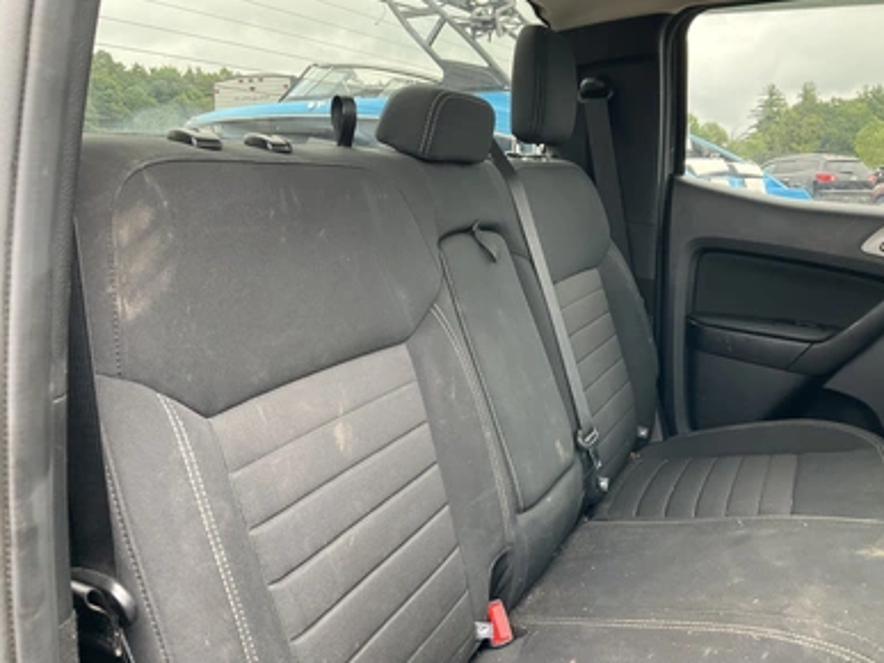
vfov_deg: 46.8
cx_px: 443
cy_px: 322
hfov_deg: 60.0
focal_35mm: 30
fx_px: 766
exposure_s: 1/60
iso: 80
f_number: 1.8
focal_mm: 3
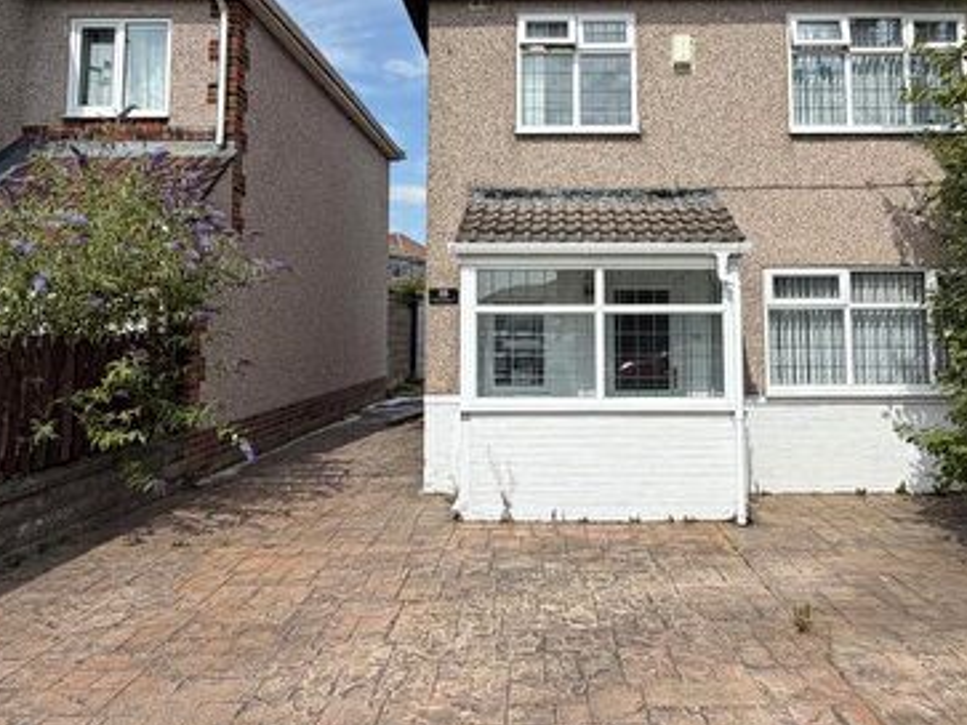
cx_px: 551
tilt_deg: +4.1
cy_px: 268
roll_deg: +0.9
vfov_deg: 50.8
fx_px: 754
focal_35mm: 27
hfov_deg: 65.0
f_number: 2.2
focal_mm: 2.22
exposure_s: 1/853
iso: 20
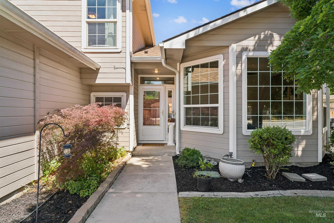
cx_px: 167
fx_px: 184
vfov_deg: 62.4
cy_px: 112
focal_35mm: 20
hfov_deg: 84.6
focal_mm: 19.8
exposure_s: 1/100
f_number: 13
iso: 400
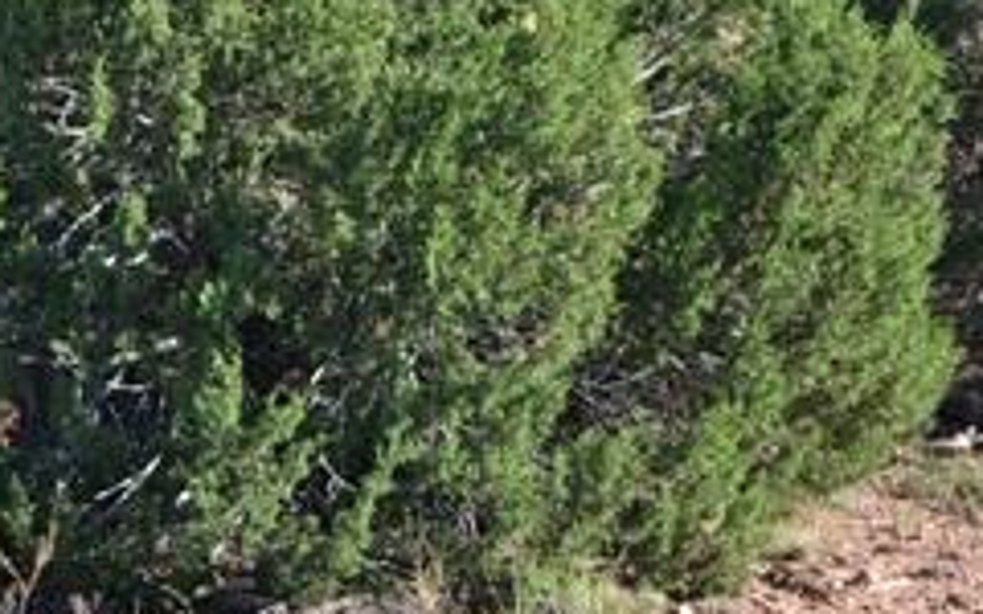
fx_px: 4501
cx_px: 750
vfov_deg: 7.8
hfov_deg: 12.4
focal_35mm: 168
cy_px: -45
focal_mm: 44
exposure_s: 1/160
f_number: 6.3
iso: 100
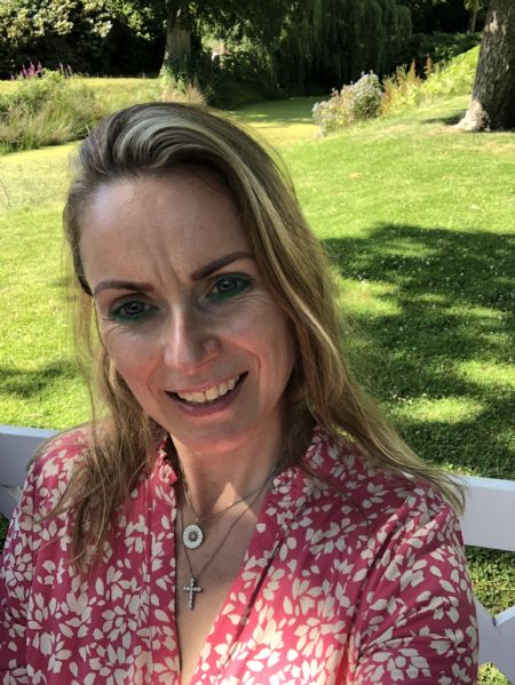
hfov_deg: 44.2
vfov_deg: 56.8
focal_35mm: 32
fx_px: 634
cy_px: 342
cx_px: 258
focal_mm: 2.87
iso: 32
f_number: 2.2
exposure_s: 1/120
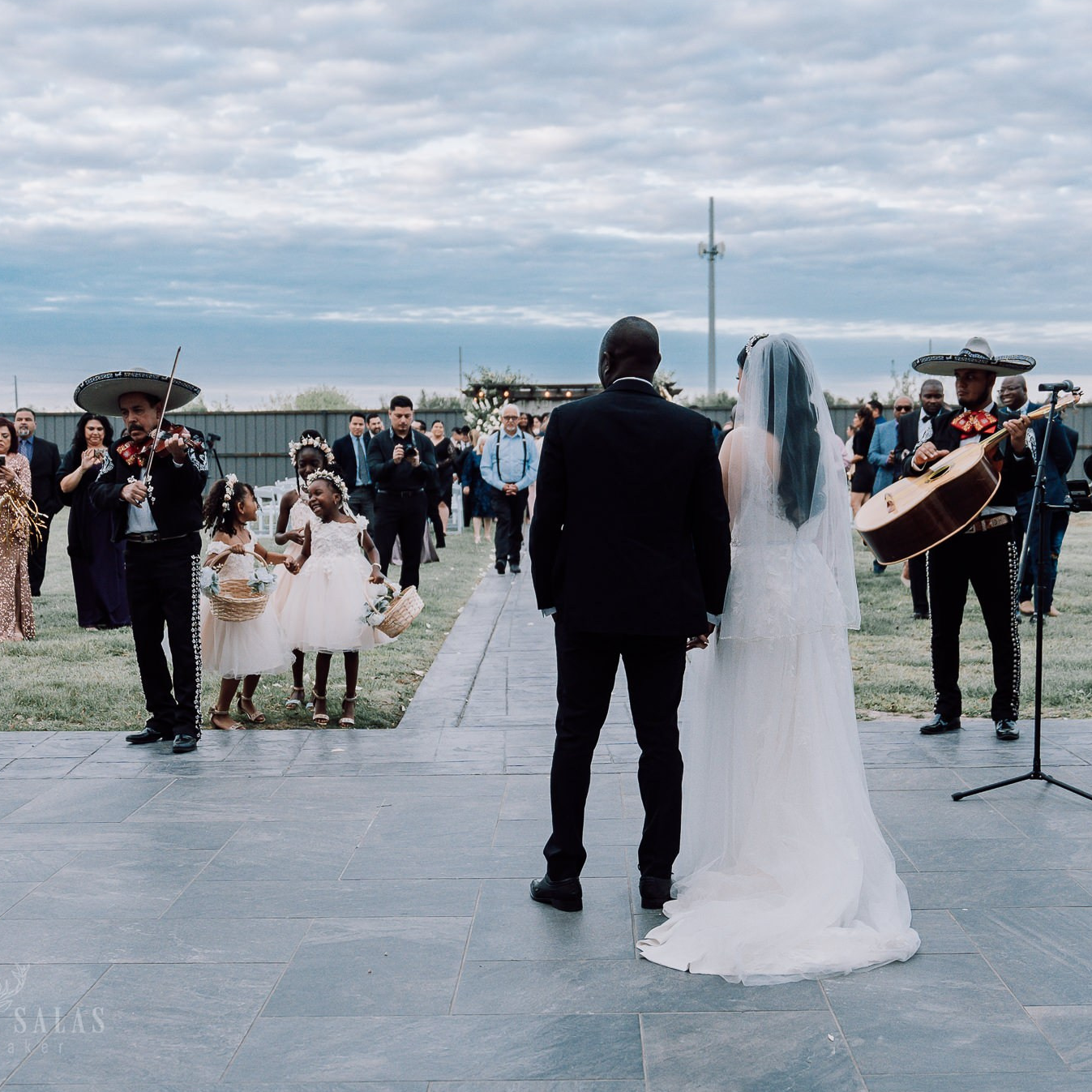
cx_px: 615
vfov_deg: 34.7
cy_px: 545
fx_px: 1749
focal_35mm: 49
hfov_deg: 34.6
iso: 320
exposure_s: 1/320
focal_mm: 24
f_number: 2.8
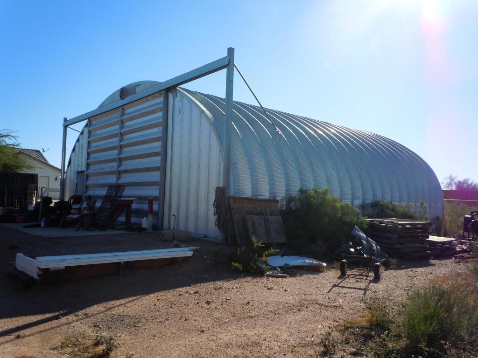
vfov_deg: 49.7
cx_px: 239
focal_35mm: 28
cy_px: 179
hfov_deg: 63.4
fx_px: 387
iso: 100
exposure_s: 1/1000
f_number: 3.7
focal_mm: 5
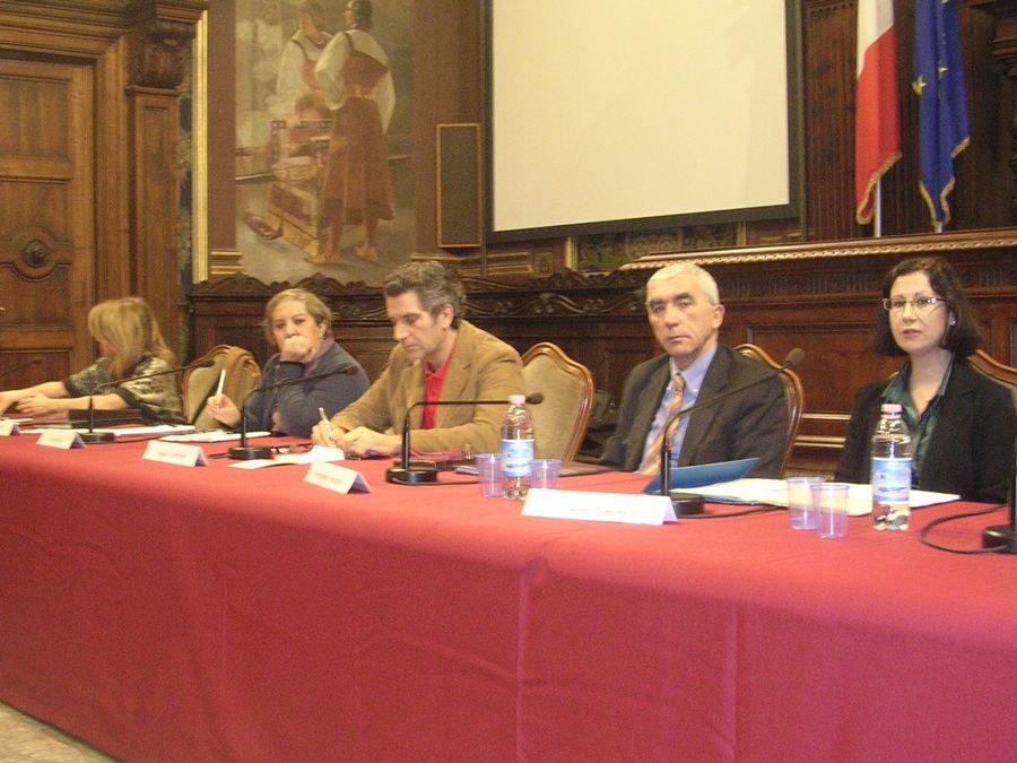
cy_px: 382
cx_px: 508
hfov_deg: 49.0
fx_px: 1116
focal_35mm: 38
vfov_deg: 37.7
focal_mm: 5.8
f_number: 2.8
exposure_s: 1/9.2
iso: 400
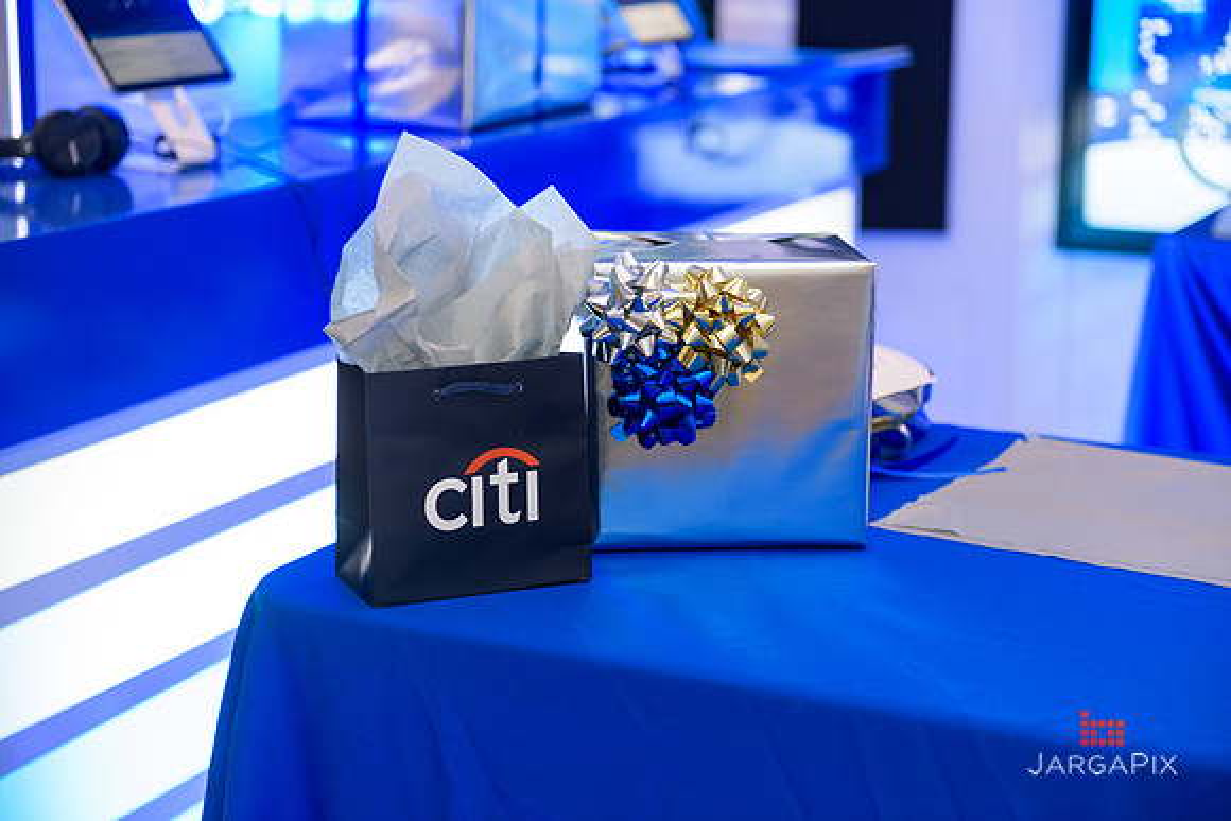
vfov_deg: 19.5
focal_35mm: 70
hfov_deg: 28.8
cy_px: 410
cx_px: 616
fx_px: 2394
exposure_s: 1/125
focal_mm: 70
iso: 800
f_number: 3.2
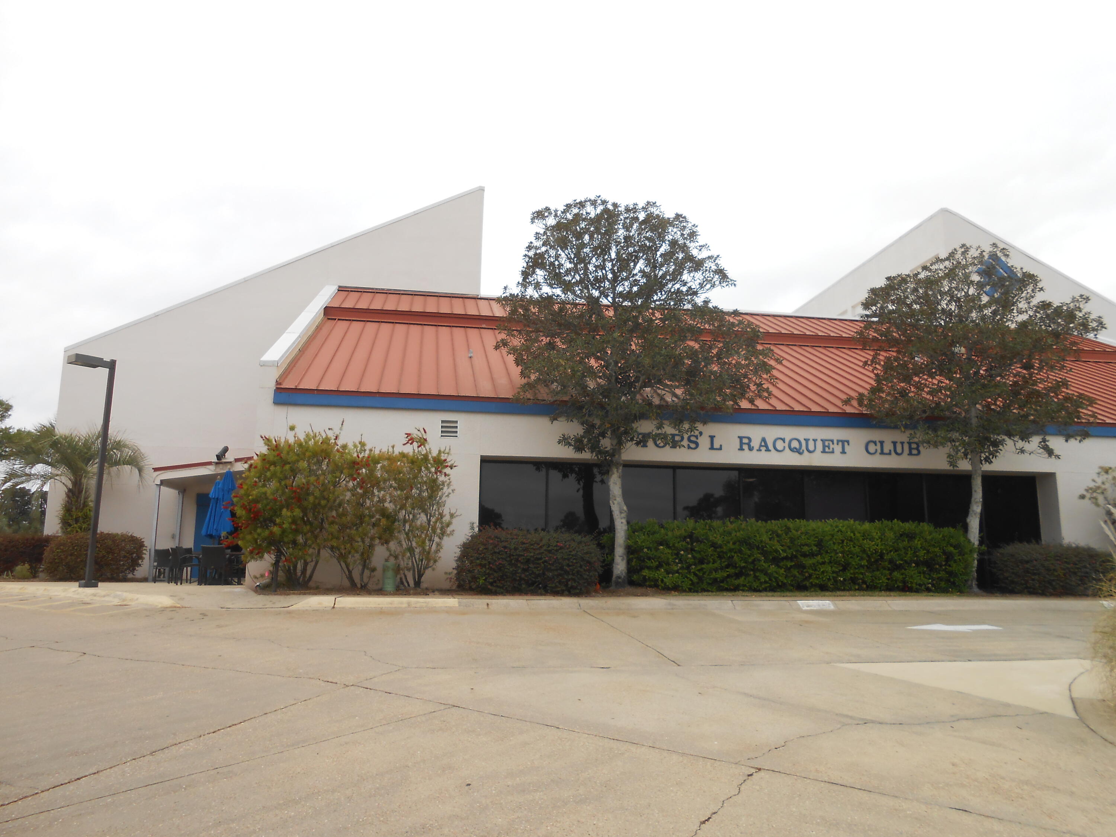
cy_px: 418
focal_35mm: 26
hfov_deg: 67.3
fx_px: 838
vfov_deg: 53.1
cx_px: 558
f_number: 3.5
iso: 80
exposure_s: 1/320
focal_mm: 4.6
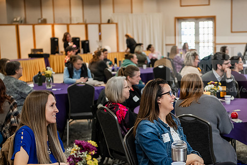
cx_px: 150
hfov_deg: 26.9
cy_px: 101
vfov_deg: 18.2
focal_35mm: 75
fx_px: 515
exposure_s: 1/125
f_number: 3.2
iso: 1250
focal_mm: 60
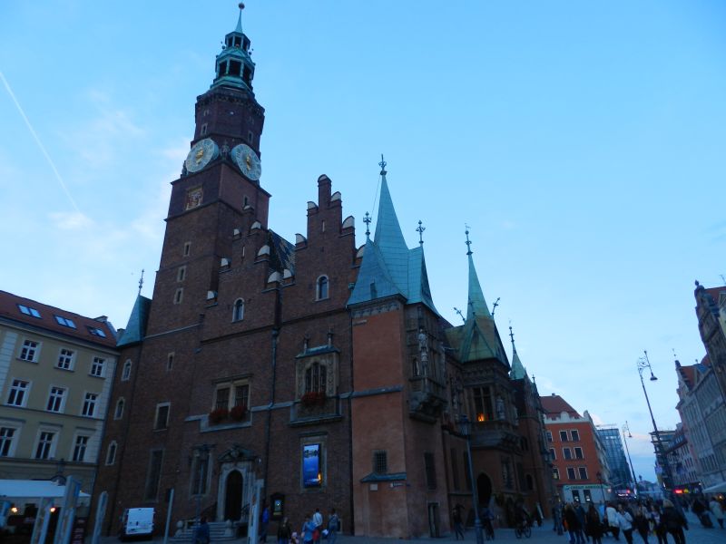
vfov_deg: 58.9
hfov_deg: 73.9
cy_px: 272
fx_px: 482
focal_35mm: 23
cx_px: 363
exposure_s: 1/60
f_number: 3.4
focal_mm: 4
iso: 160
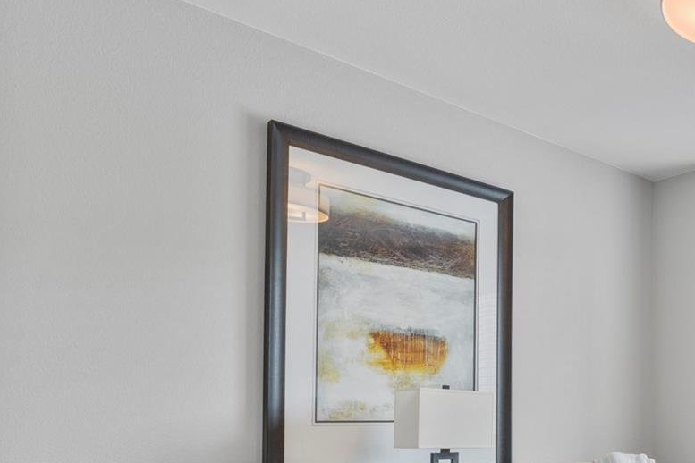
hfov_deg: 45.5
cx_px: 693
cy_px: 408
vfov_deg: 35.4
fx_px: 686
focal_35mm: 36
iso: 160
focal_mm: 11.5
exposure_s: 1/8
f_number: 8
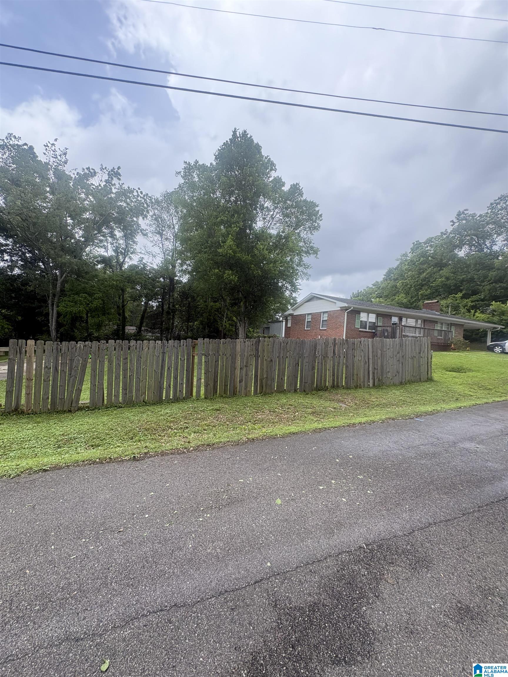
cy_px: 338
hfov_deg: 85.7
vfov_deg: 102.1
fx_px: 274
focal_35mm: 14
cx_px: 254
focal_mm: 2.22
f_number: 2.2
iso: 64
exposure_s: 1/529
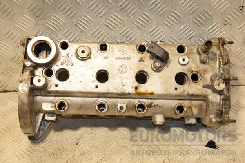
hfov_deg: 33.4
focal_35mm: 60
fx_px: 408
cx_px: 122
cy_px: 82
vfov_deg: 22.6
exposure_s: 1/200
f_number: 5.6
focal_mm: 40
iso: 800
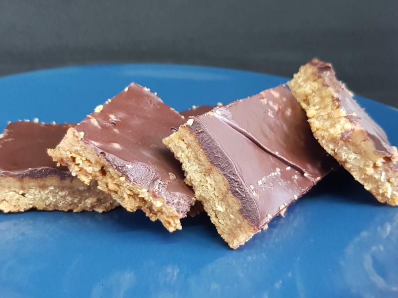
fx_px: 299
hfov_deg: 67.3
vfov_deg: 53.1
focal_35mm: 26
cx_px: 199
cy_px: 149
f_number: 1.7
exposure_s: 1/30
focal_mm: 4.2
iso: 160
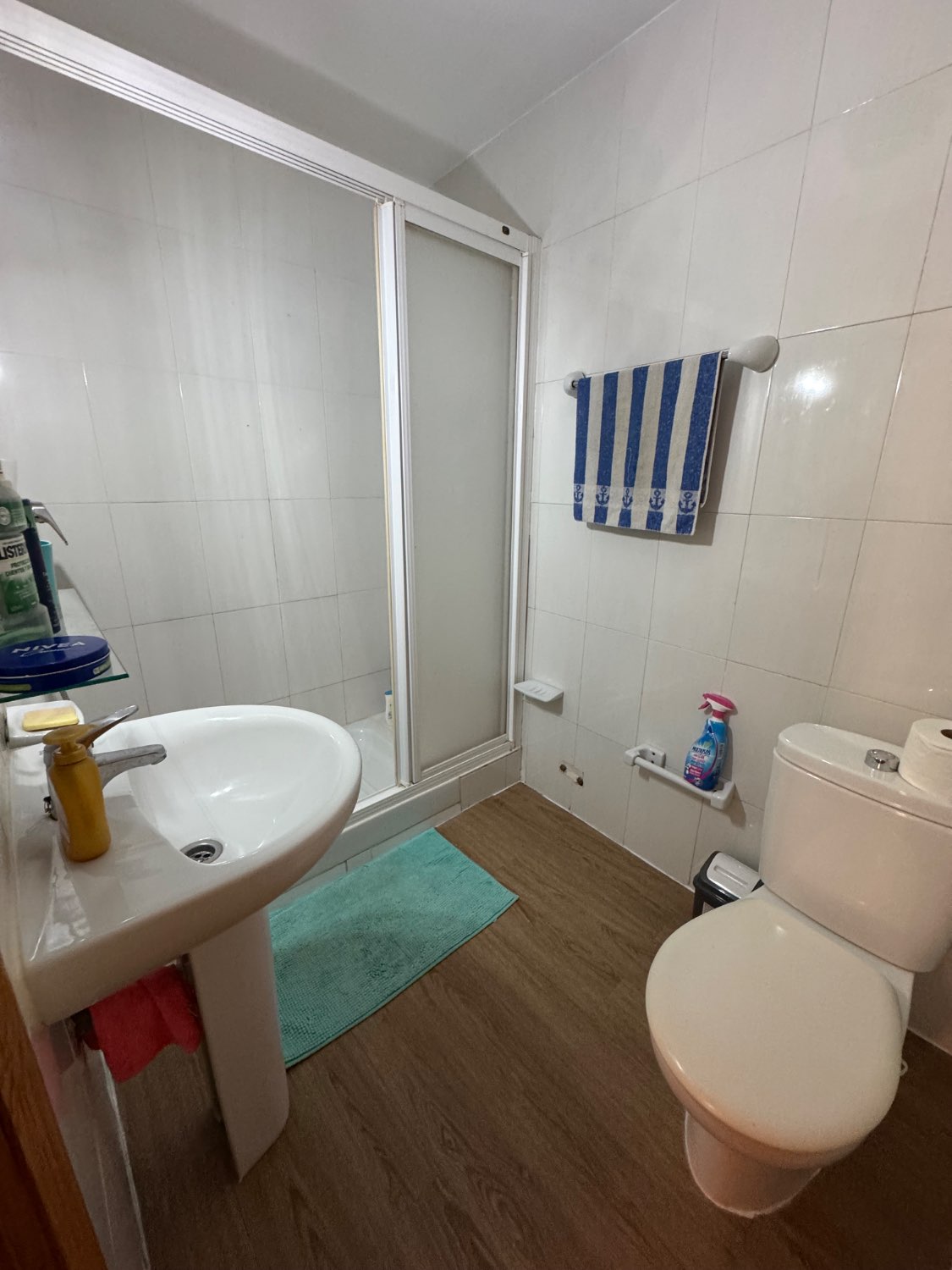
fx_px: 513
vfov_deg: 102.1
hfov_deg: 85.7
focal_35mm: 14
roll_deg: -0.7
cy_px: 635
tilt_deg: -16.1
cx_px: 476
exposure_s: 1/50
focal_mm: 2.22
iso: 400
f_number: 2.2
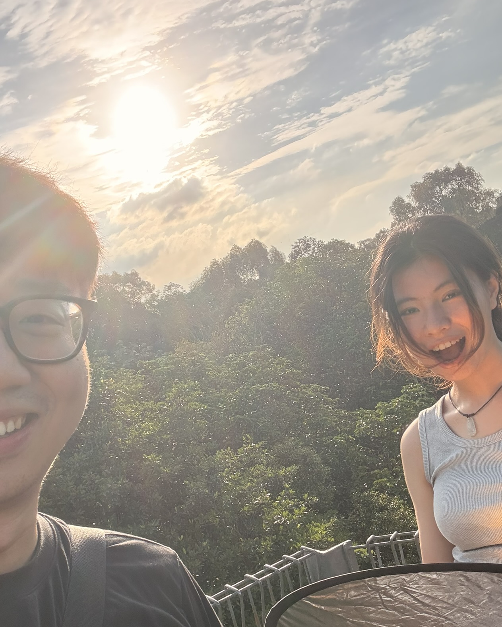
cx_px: 229
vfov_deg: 47.5
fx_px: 706
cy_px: 391
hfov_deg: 39.1
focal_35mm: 38
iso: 40
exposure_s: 1/1038
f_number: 1.9
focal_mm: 2.69
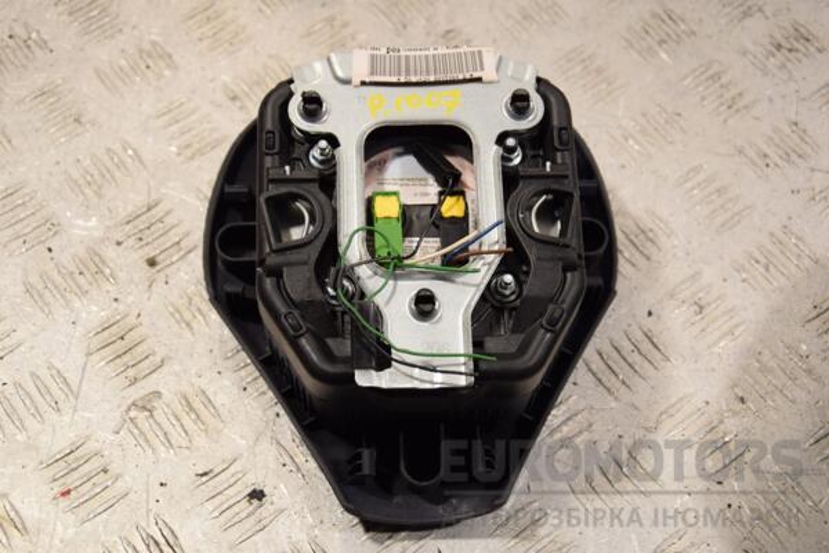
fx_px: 1382
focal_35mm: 60
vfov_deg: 22.6
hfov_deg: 33.4
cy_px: 276
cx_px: 414
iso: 400
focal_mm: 40
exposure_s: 1/125
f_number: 5.6
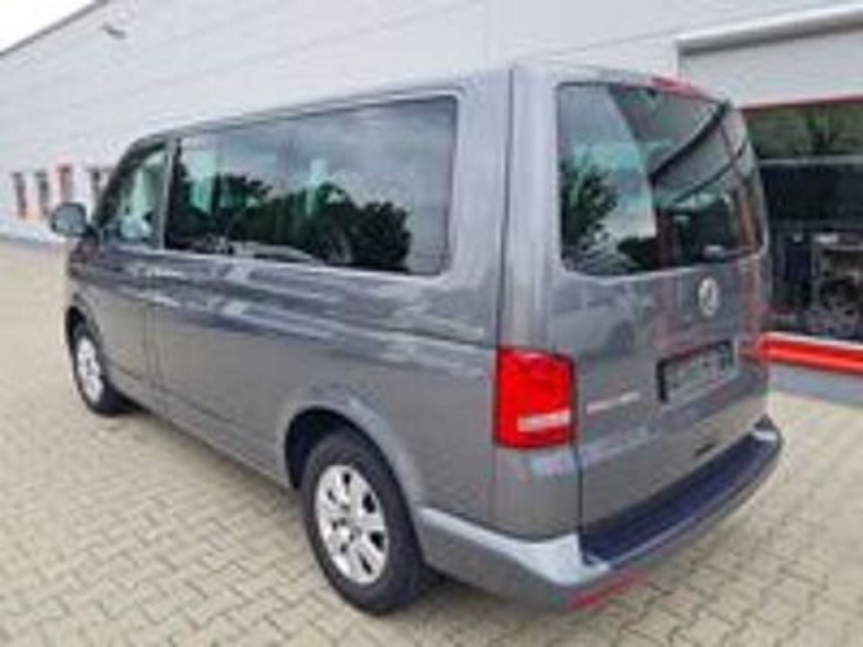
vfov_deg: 53.1
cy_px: 324
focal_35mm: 26
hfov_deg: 67.3
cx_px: 432
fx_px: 648
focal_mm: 5.4
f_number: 1.8
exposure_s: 1/575
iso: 50
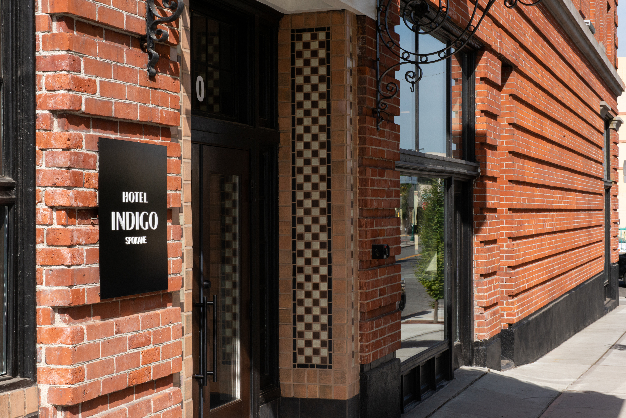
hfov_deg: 28.8
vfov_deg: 19.5
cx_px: 313
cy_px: 209
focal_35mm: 70
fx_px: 1218
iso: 640
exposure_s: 1/250
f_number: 22
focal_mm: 70
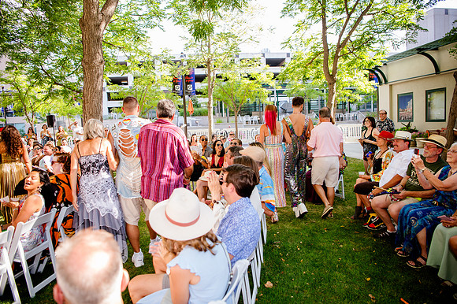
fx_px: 304
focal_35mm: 24
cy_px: 152
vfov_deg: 53.1
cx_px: 228
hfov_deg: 73.8
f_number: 2.8
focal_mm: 24
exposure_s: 1/160
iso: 200
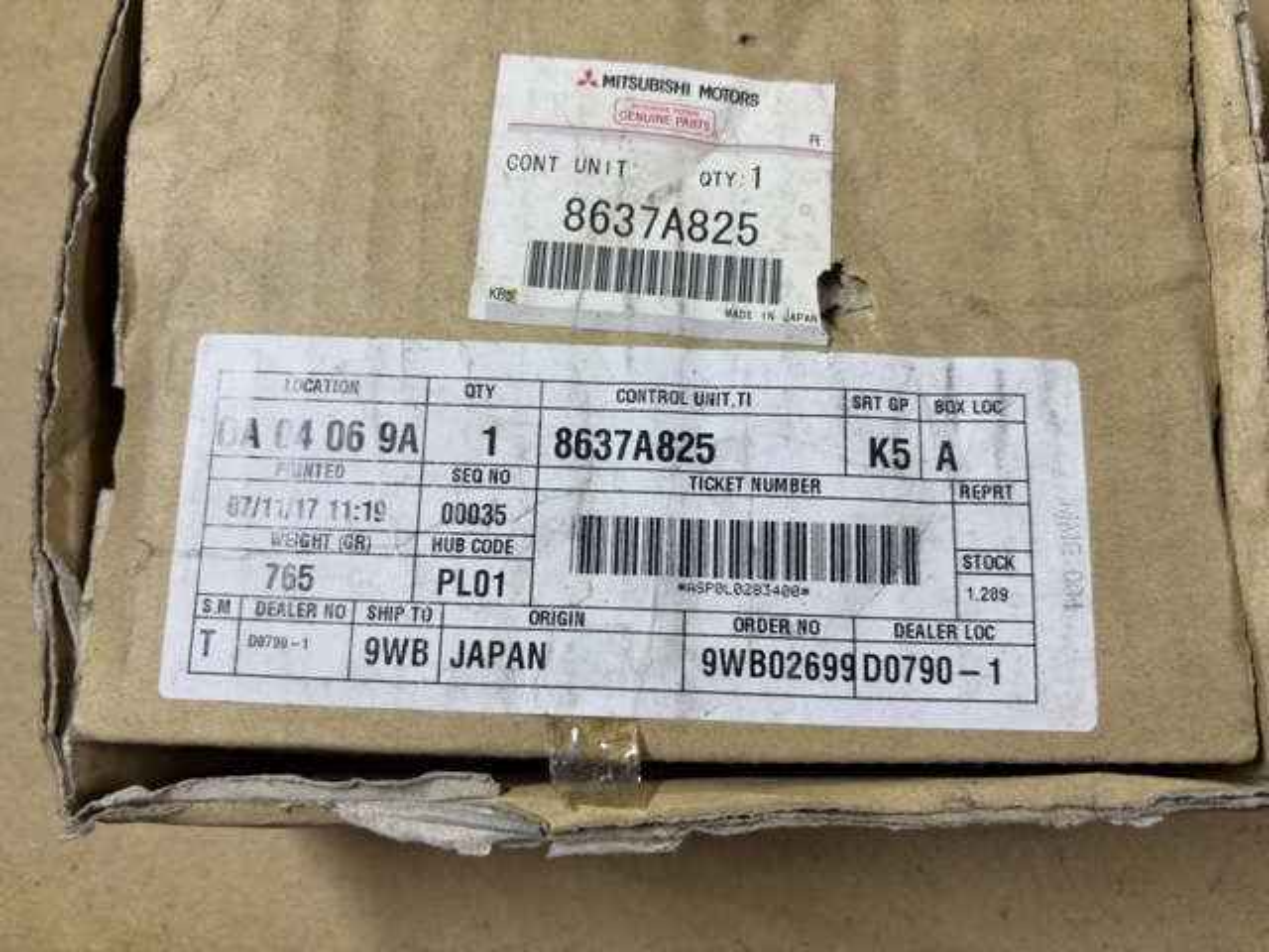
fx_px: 953
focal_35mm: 26
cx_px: 634
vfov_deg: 53.1
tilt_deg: -75.3
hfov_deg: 67.3
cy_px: 476
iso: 32
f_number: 1.6
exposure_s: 1/119
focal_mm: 5.96
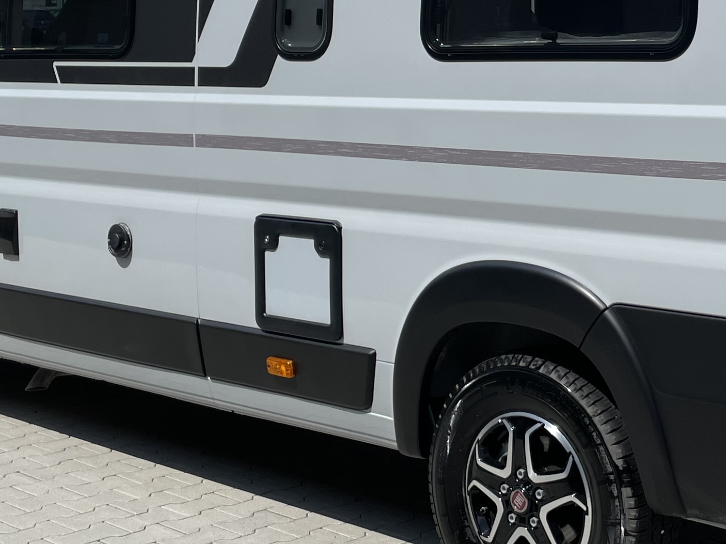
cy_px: 149
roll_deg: +0.4
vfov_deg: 20.9
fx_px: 1468
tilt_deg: -4.5
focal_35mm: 70
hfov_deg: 27.0
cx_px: 619
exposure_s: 1/5051
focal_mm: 4.2
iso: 32
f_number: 1.6
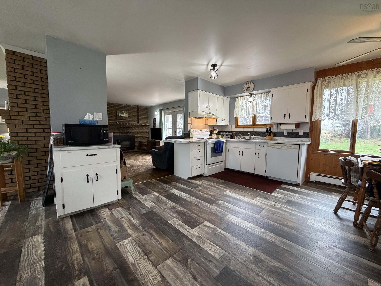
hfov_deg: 102.1
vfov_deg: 85.7
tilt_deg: -3.6
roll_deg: -0.2
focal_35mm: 14
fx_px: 154
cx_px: 190
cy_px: 143
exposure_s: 1/60
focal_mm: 2.22
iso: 250
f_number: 2.2
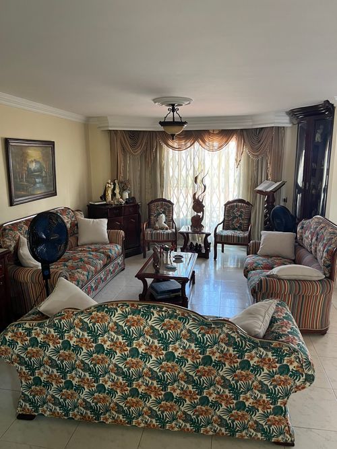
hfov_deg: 53.0
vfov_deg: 67.3
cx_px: 168
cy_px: 224
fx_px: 338
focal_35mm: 26
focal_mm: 5.7
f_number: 1.5
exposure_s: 1/40
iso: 400
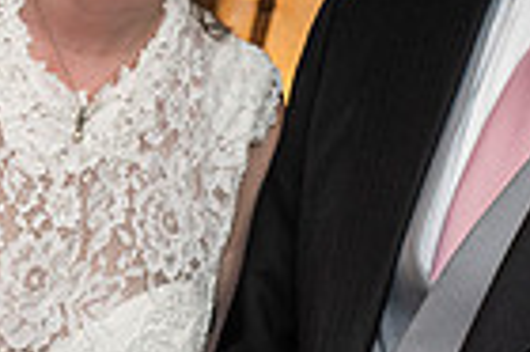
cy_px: 13
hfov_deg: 9.9
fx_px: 3044
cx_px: 155
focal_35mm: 207
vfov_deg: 6.6
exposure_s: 1/100
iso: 1000
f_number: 3.5
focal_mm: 50
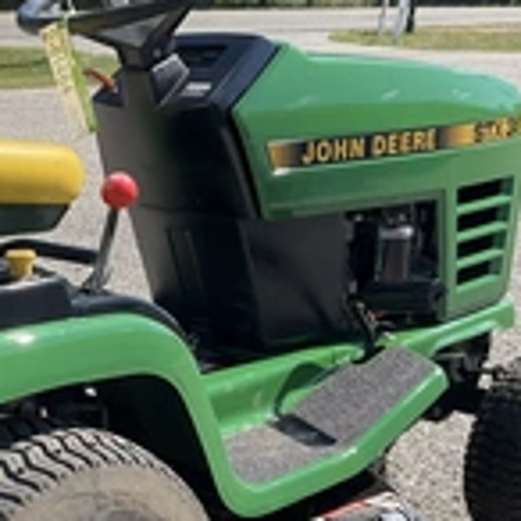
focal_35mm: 70
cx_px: 93
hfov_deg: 24.2
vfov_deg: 24.5
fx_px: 1192
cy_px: 353
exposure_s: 1/1144
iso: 25
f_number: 1.8
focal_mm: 3
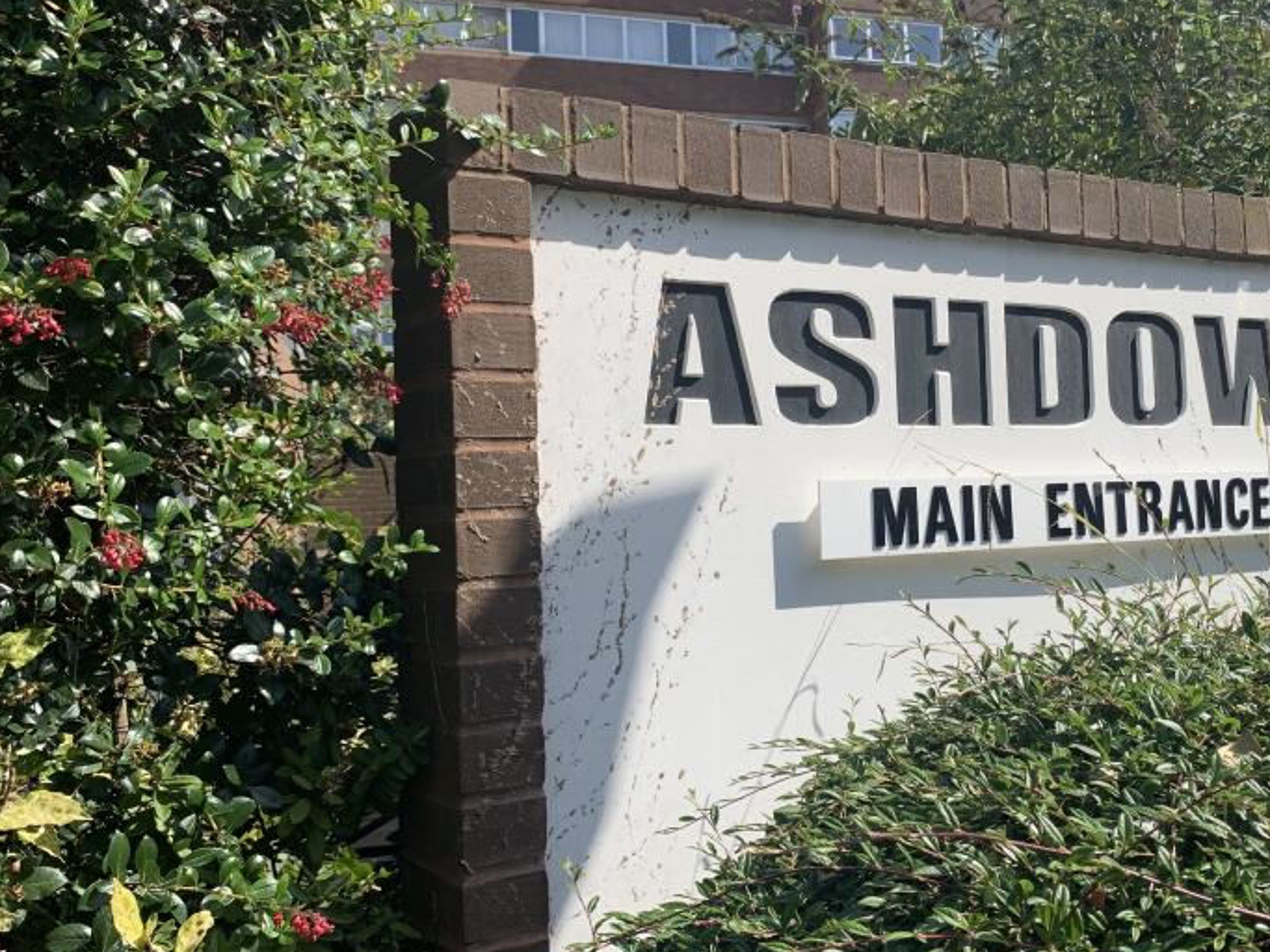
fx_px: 1431
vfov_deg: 36.8
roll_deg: +2.5
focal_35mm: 39
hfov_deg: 46.8
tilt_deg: +5.2
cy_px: 437
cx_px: 887
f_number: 1.8
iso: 25
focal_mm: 4.25
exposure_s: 1/1718
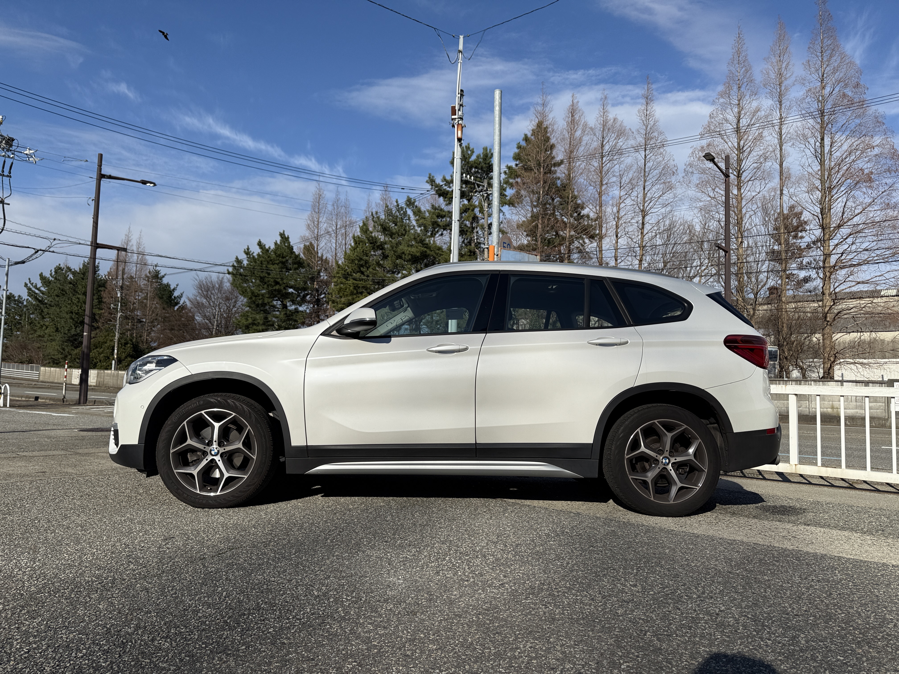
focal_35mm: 24
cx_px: 450
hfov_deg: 71.6
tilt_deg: +4.6
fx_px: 623
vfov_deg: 56.8
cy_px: 337
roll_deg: -1.6
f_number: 1.78
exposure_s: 1/7353
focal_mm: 6.76
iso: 80
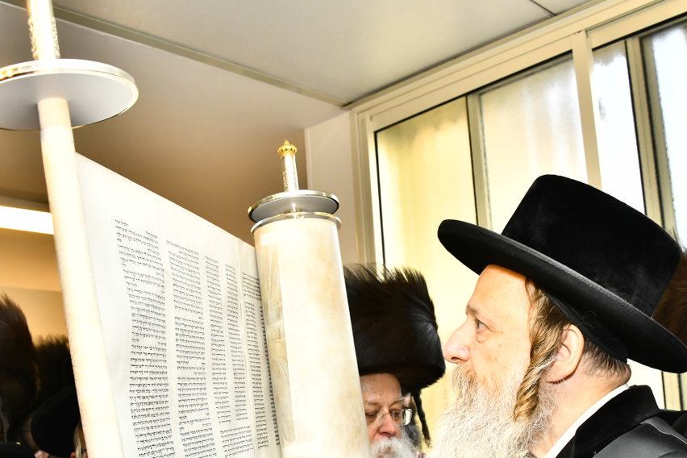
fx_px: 878
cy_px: 359
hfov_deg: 42.7
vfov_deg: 28.7
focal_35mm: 46
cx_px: 372
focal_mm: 28
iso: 1600
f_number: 5.6
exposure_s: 1/125
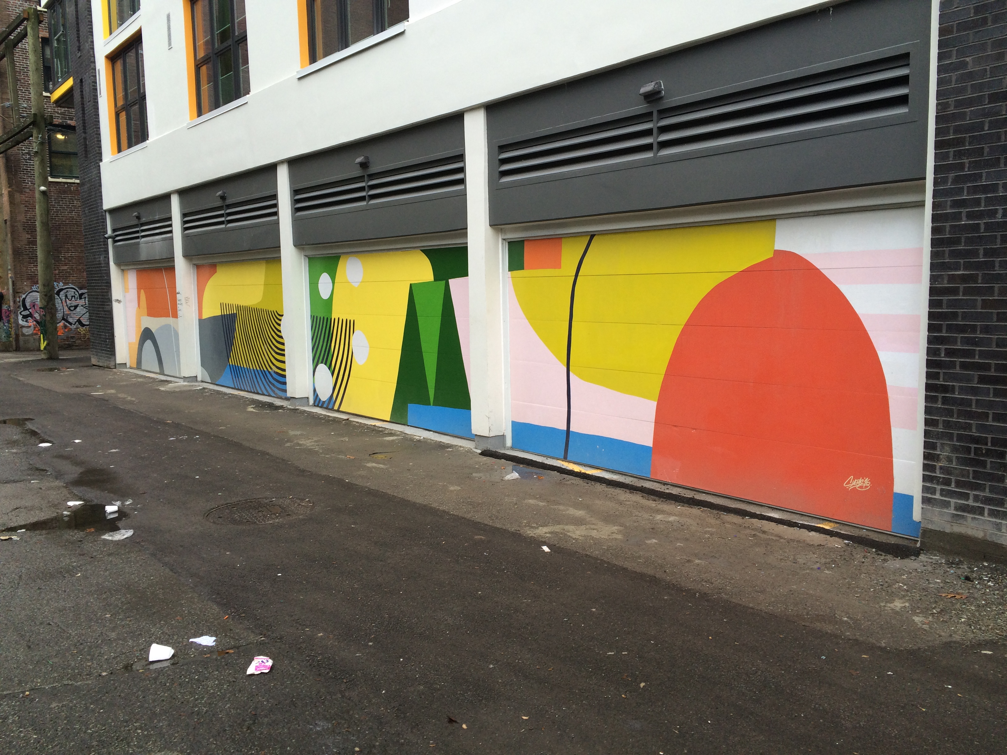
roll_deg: +2.5
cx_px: 504
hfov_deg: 61.7
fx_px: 844
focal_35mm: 29
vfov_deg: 48.2
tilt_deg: -5.4
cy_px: 378
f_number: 2.2
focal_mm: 4.15
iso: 50
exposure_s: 1/60
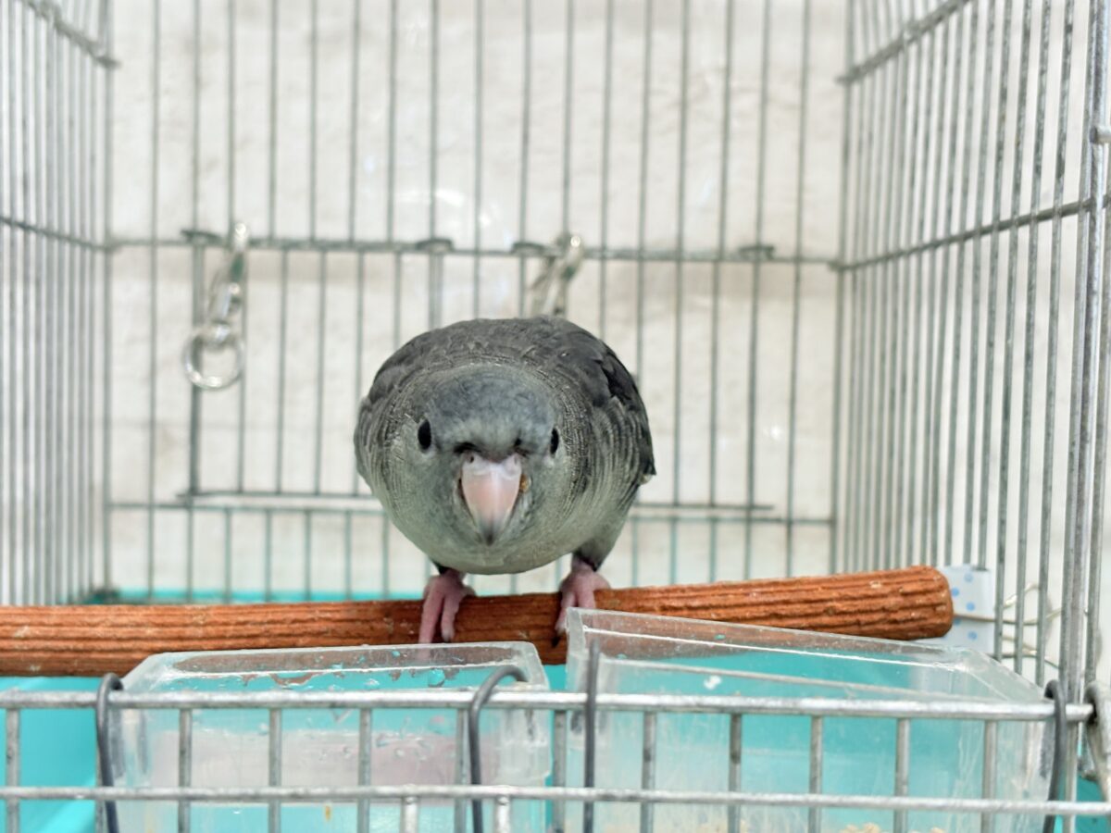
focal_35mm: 52
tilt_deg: +0.3
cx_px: 556
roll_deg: -0.7
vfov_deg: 28.0
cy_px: 416
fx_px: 1669
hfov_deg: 36.8
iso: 125
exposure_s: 1/100
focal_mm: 5.96
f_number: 1.6
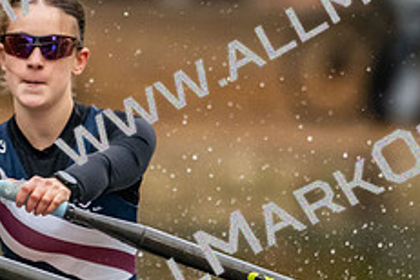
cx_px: -78
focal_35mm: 1507
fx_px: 17580
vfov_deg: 0.9
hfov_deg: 1.4
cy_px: 196
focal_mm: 400
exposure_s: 1/2500
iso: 2800
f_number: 4.5
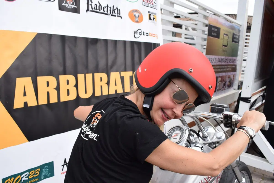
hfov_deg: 61.9
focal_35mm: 30
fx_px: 228
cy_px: 92
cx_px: 137
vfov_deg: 43.6
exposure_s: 1/320
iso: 200
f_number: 9
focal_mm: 20
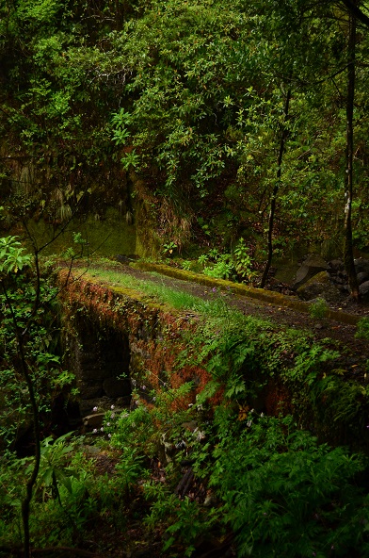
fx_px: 672
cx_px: 184
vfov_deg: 45.0
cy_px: 279
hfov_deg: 30.7
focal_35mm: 44
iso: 500
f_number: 4.5
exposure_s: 1/160
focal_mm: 29
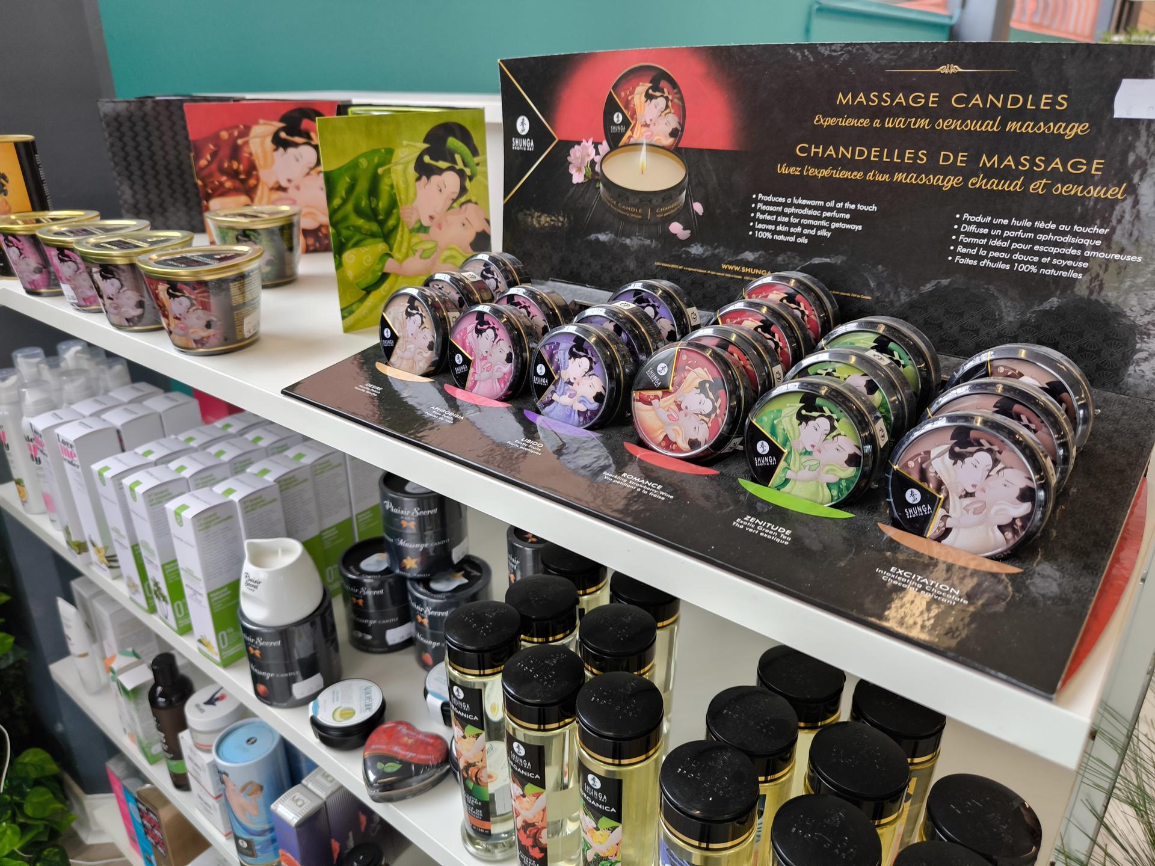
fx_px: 801
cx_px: 578
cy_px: 433
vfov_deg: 56.8
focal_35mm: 24
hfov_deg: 71.6
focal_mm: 6.92
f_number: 1.9
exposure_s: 1/100
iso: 50
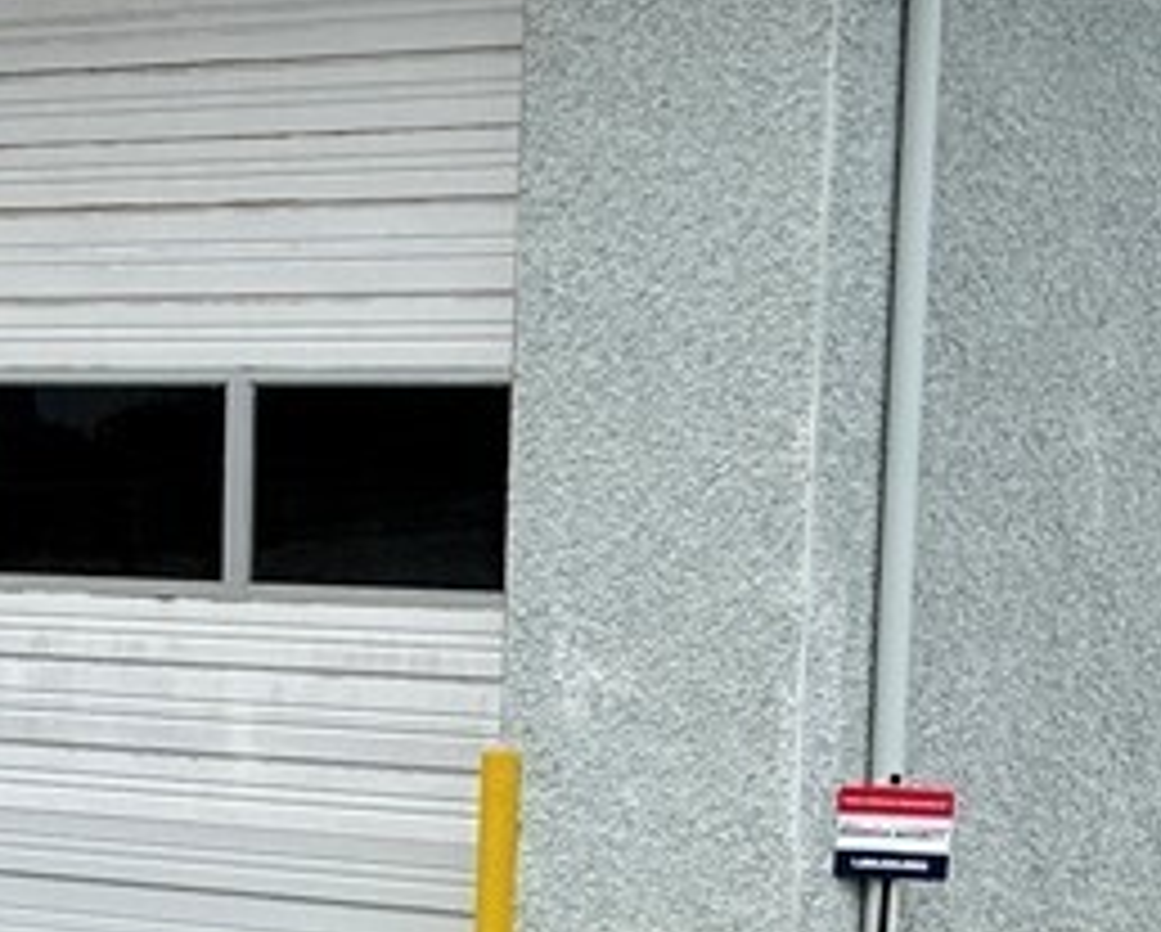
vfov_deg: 10.6
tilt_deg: -6.3
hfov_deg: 12.8
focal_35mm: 145
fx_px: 4988
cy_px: 882
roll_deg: -0.5
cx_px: -414
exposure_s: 1/1562
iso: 80
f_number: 1.78
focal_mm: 6.86
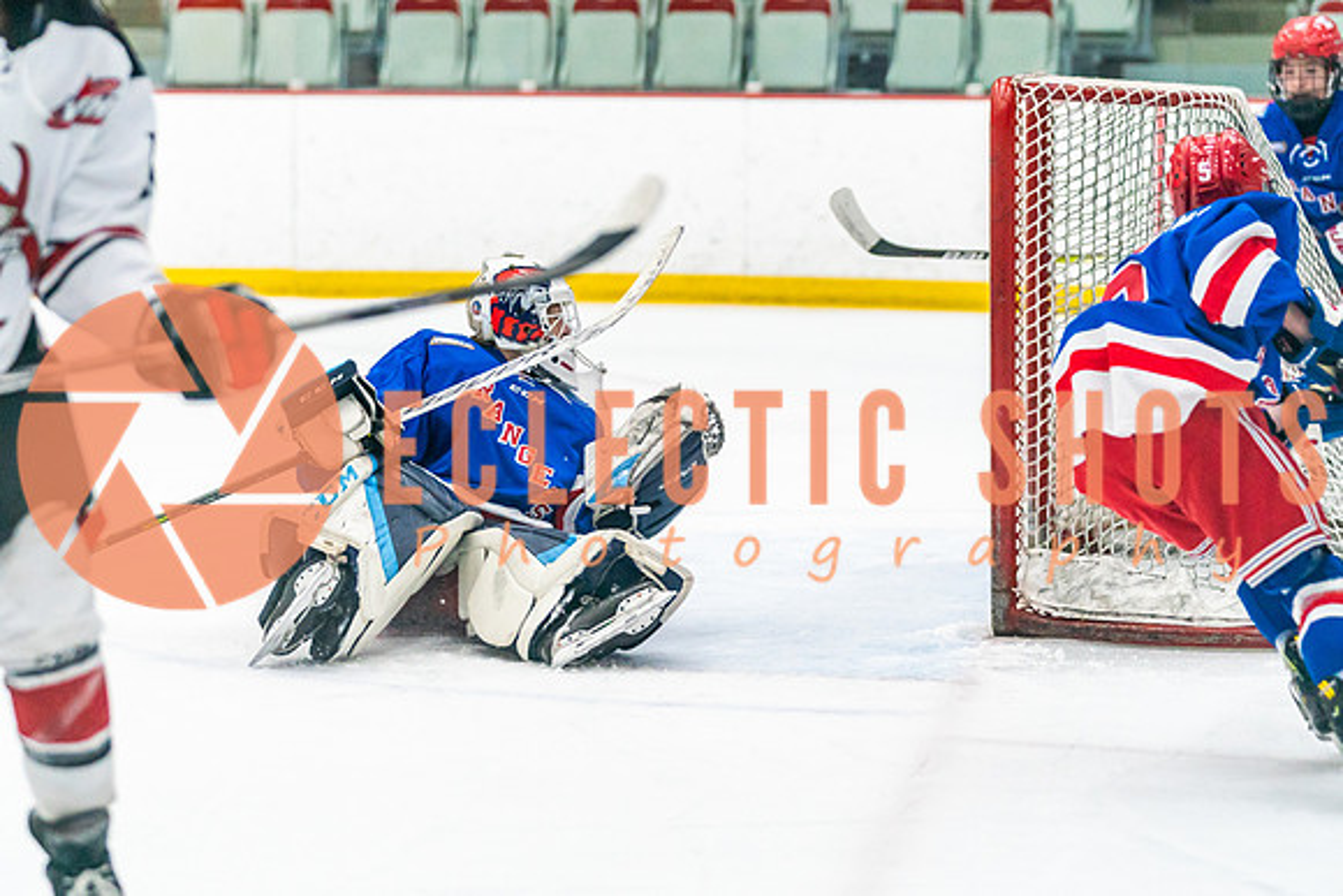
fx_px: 5446
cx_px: 621
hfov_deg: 14.1
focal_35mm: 146
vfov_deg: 9.4
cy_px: 448
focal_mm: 108
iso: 3200
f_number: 2.8
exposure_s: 1/1000
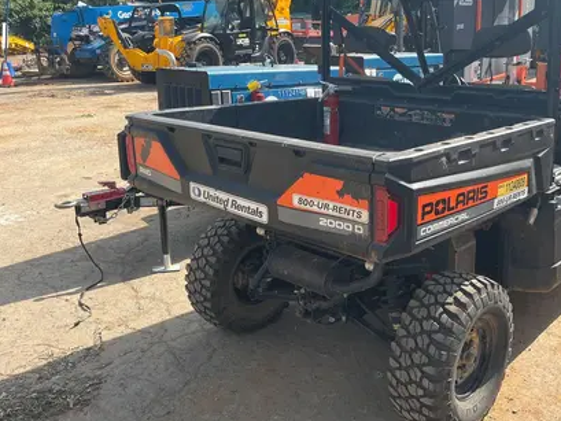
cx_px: 376
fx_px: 567
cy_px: 184
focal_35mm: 35
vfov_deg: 40.6
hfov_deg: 51.6
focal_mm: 5.1
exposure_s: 1/1252
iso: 50
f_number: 1.6
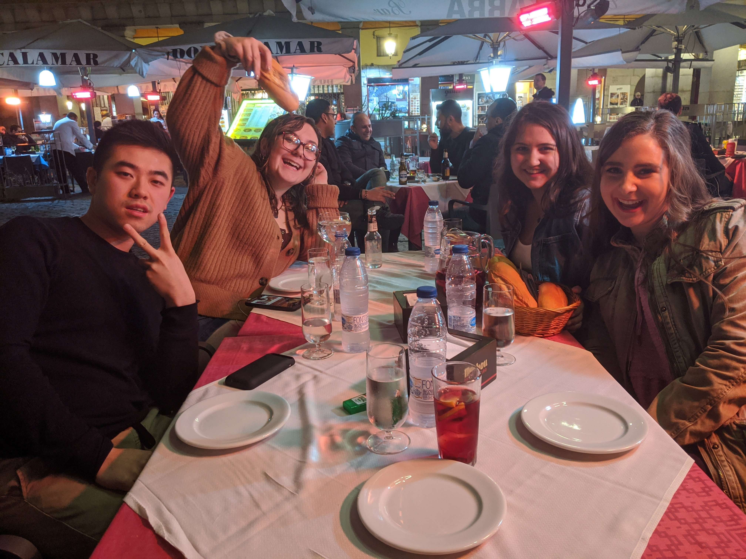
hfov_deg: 65.3
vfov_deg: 51.4
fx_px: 582
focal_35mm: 27
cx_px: 373
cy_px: 280
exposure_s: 1/59.9
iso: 282
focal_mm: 4.44
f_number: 1.8
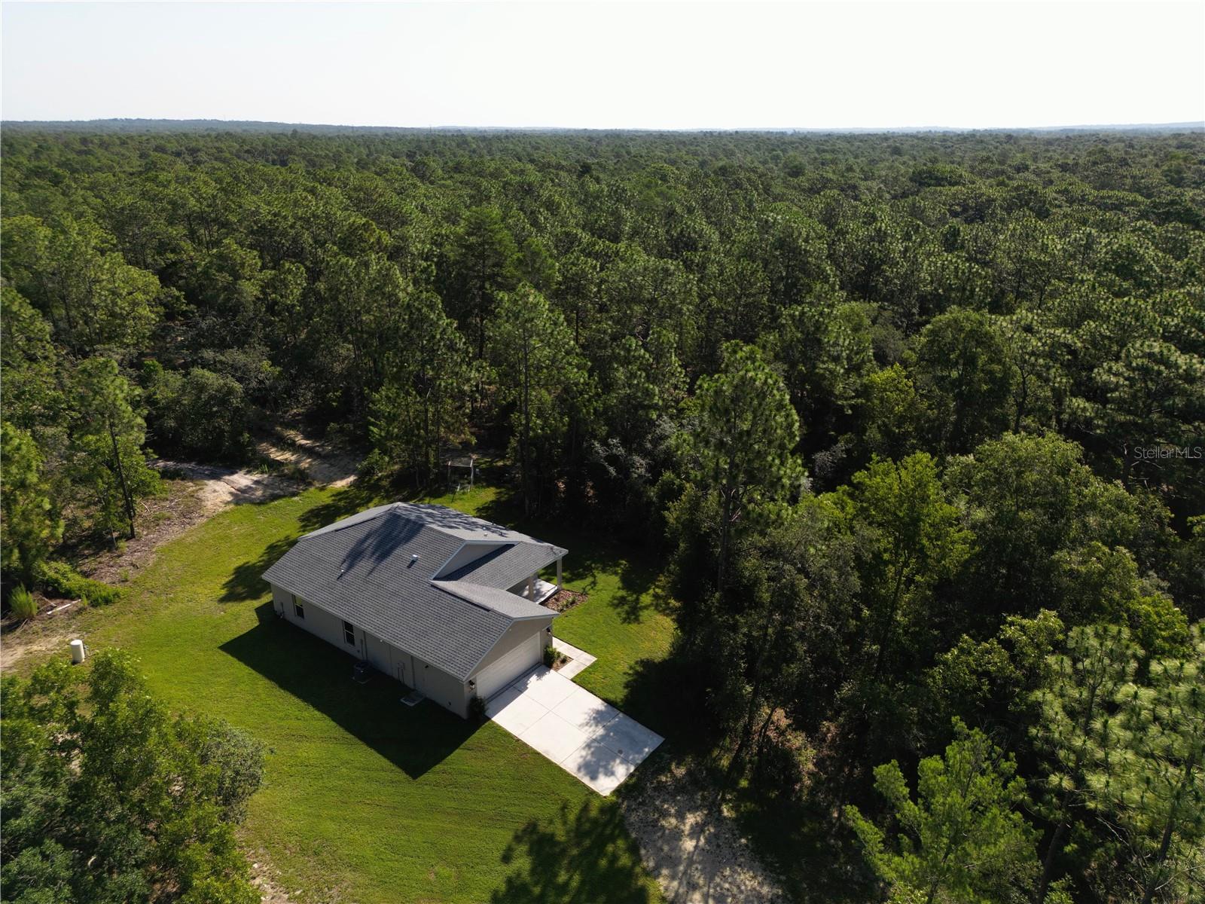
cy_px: 452
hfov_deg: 71.6
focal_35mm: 24
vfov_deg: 56.8
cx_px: 602
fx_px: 835
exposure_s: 1/120
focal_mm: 6.72
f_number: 1.7
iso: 100
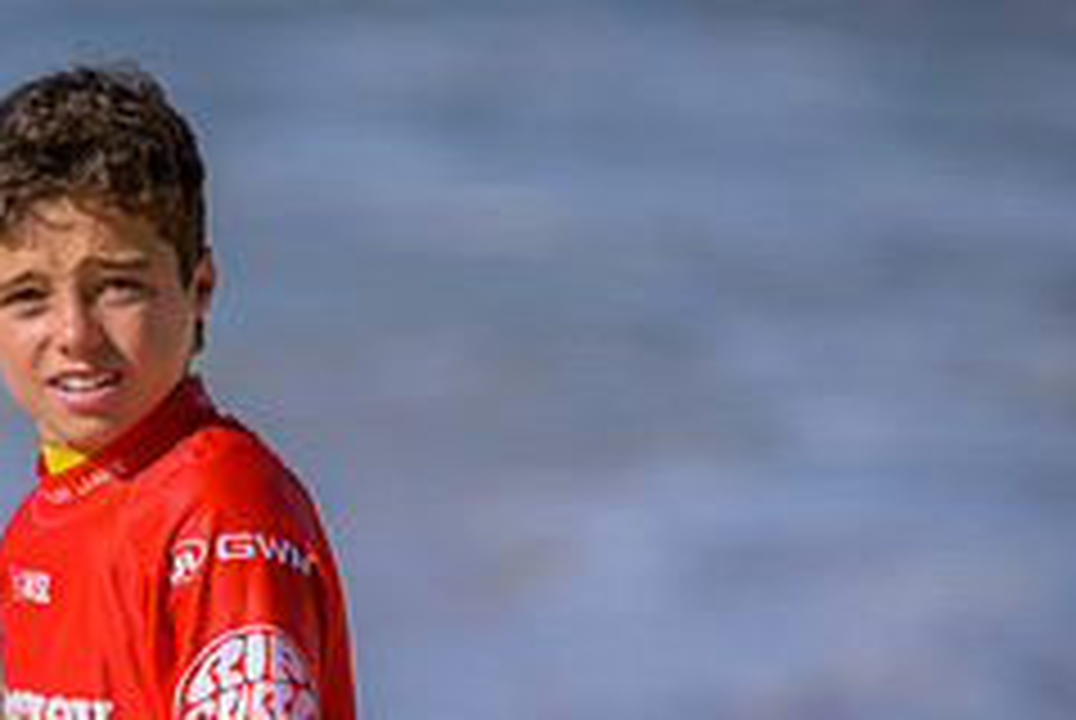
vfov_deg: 0.7
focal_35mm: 1941
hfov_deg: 1.1
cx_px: -140
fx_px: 58085
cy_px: 727
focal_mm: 800
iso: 280
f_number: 6.3
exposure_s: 1/2000
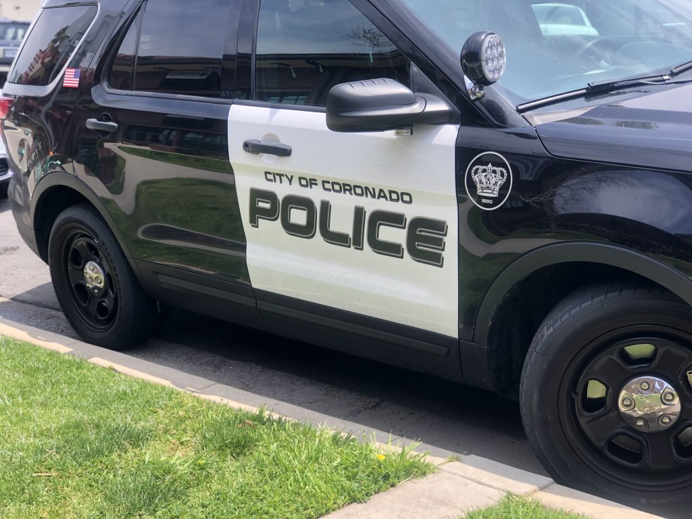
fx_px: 1139
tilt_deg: -12.2
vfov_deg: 25.7
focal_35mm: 57
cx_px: 346
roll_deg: +3.0
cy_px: 260
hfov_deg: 33.8
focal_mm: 6.6
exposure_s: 1/217
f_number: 2.8
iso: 20
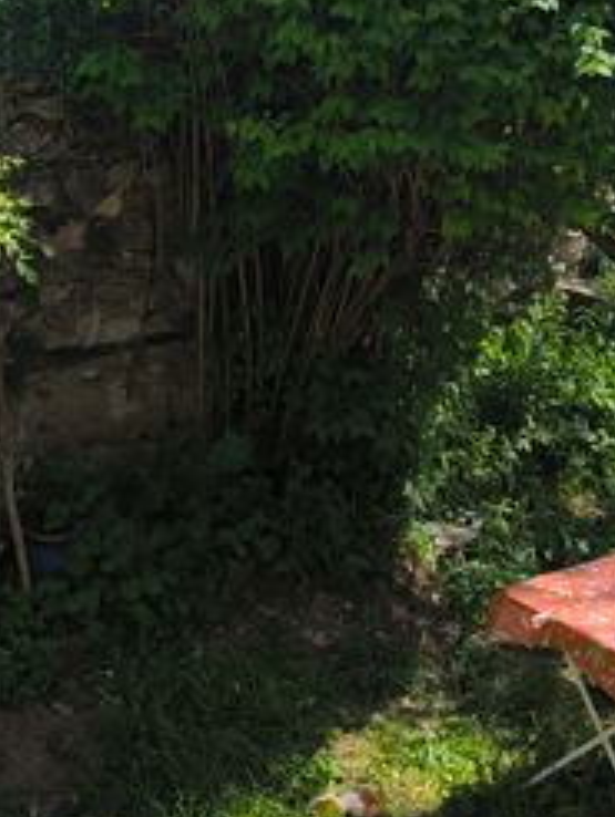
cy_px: 252
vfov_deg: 24.8
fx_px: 1845
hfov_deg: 17.7
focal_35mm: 78
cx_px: -180
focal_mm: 6.92
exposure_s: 1/1224
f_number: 1.9
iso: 50
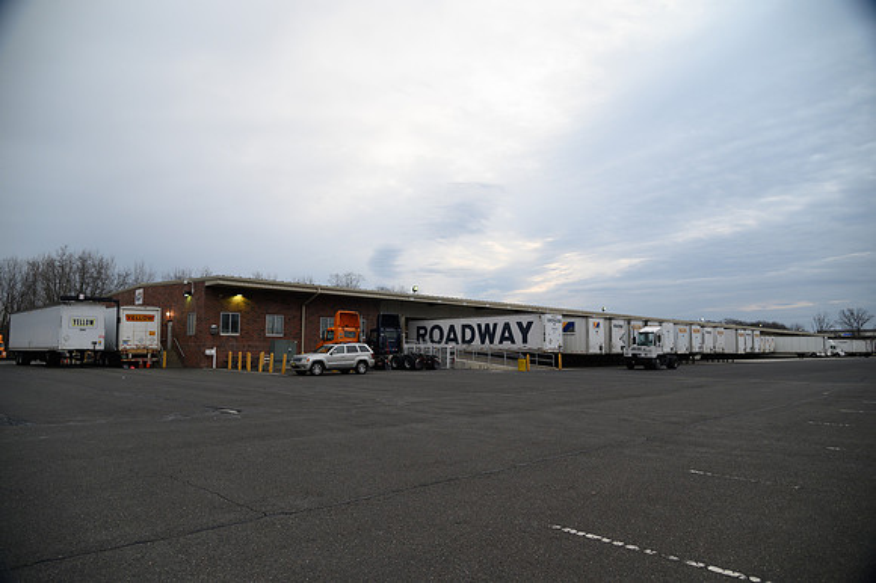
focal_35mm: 24
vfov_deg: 53.1
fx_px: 584
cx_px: 438
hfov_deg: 73.8
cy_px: 292
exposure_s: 1/80
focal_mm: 24
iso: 400
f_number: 4
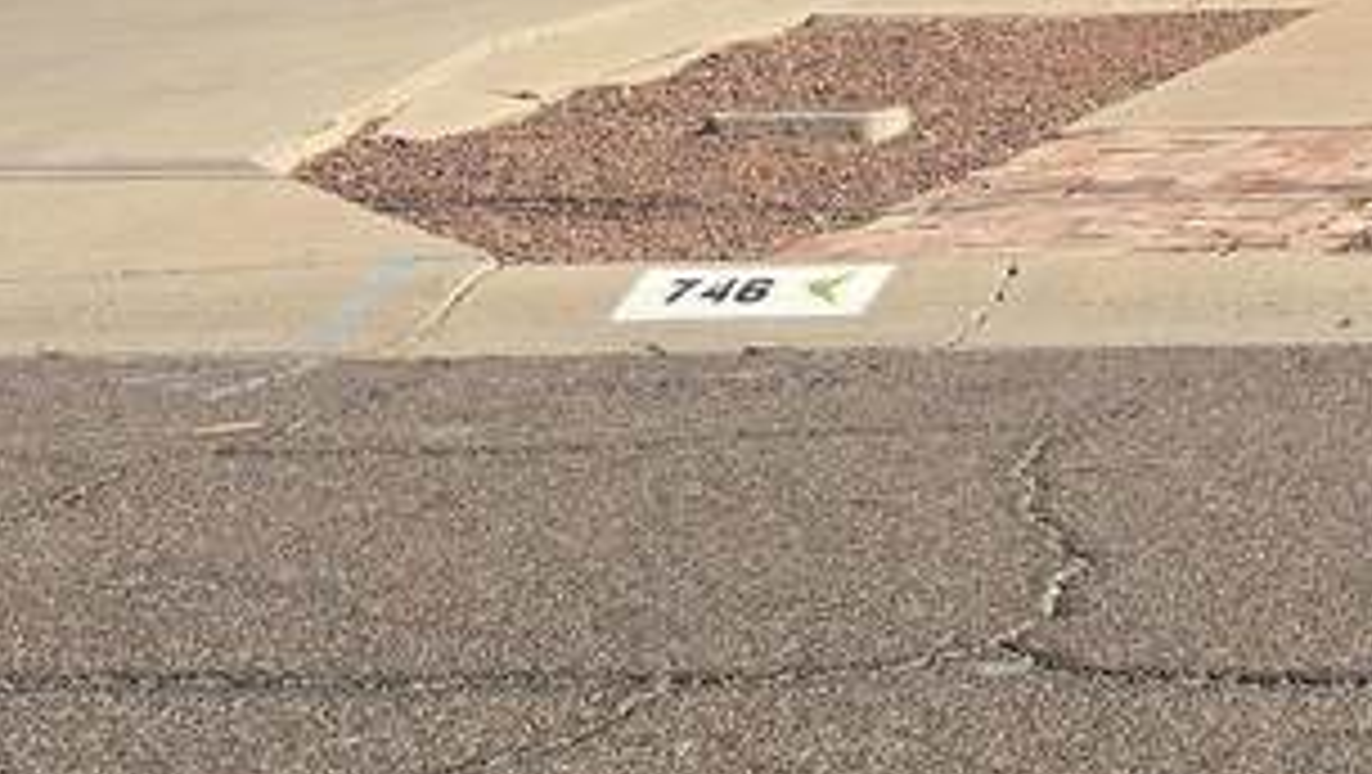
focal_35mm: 105
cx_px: 2213
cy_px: -378
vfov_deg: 11.1
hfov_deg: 17.7
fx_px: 3822
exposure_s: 1/805
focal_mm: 6.3
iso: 12
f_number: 1.7
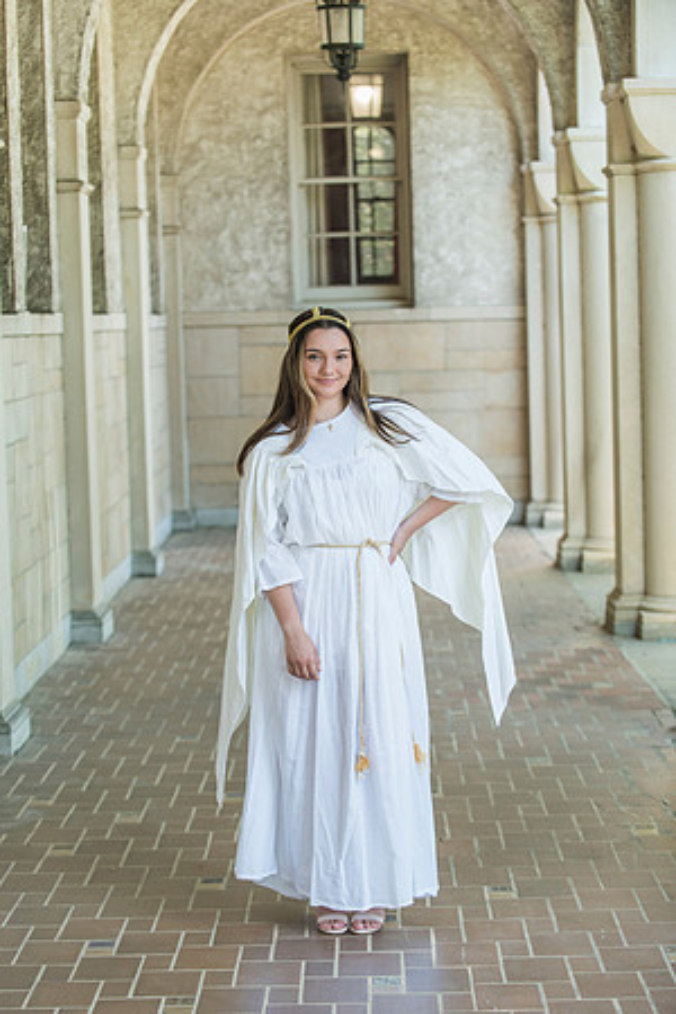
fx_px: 2422
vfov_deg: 23.6
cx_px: 338
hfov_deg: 15.9
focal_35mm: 86
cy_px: 507
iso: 320
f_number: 4
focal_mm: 86
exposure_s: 1/200
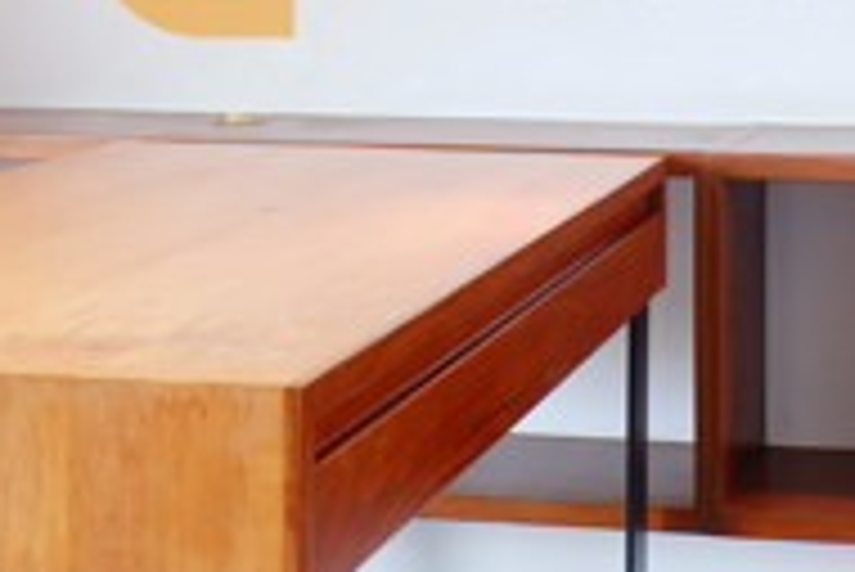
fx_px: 2401
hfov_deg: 20.1
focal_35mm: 101
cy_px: -81
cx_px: 621
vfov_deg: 13.3
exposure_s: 1/34
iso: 200
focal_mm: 21.1
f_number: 4
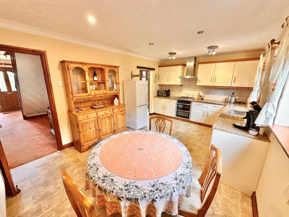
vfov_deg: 85.7
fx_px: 117
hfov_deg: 102.1
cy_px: 108
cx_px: 144
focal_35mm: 14
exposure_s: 1/100
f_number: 2.2
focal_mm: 2.22
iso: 250
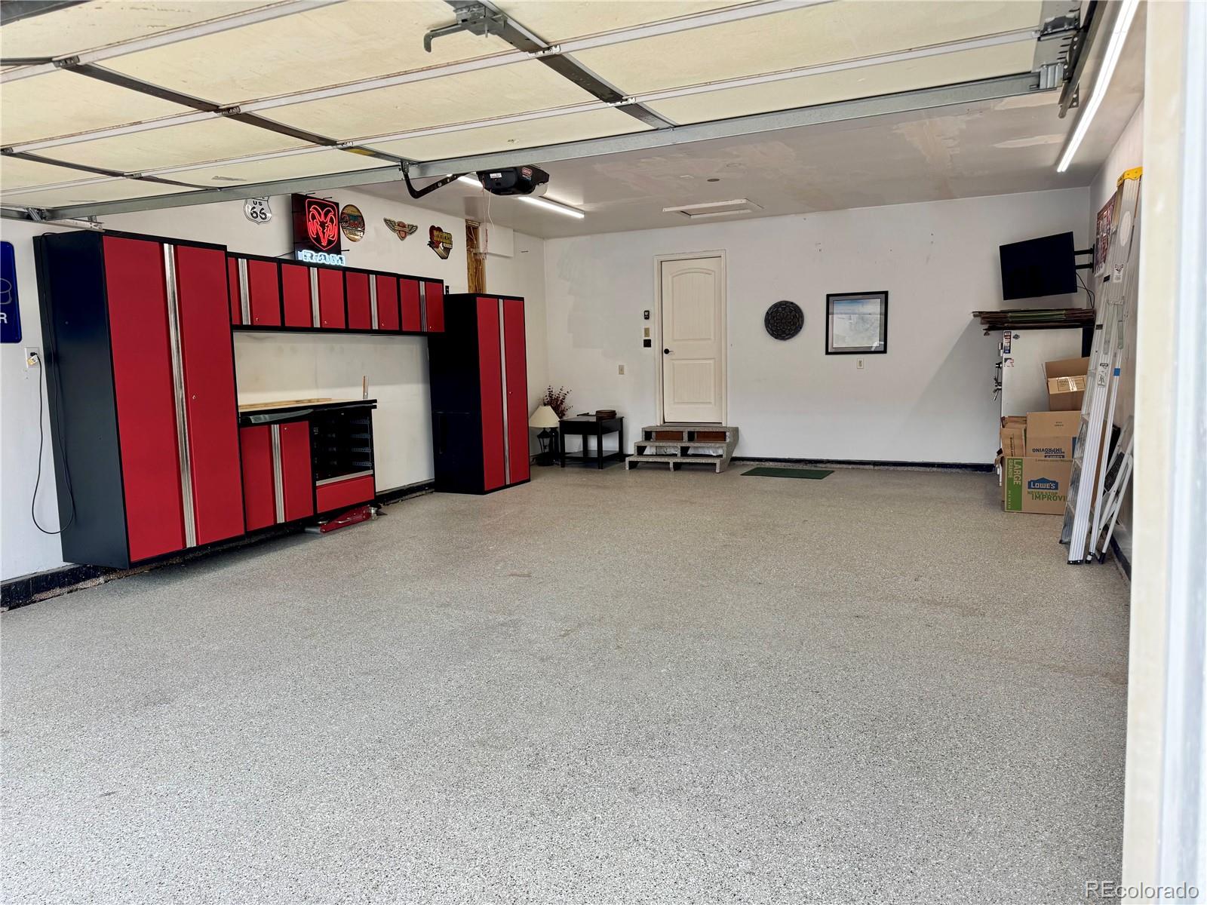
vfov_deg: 56.8
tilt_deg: -5.8
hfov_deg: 71.6
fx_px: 837
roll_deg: +1.6
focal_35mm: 24
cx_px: 604
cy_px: 452
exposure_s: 1/166
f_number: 1.78
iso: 64
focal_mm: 6.76
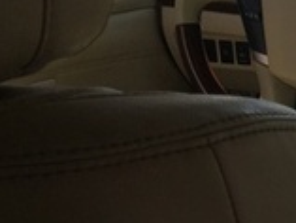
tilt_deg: -11.9
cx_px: 560
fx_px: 1044
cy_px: -1
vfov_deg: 12.0
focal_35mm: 122
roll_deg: -1.5
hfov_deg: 14.0
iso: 25
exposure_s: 1/746
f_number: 2.2
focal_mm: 4.15
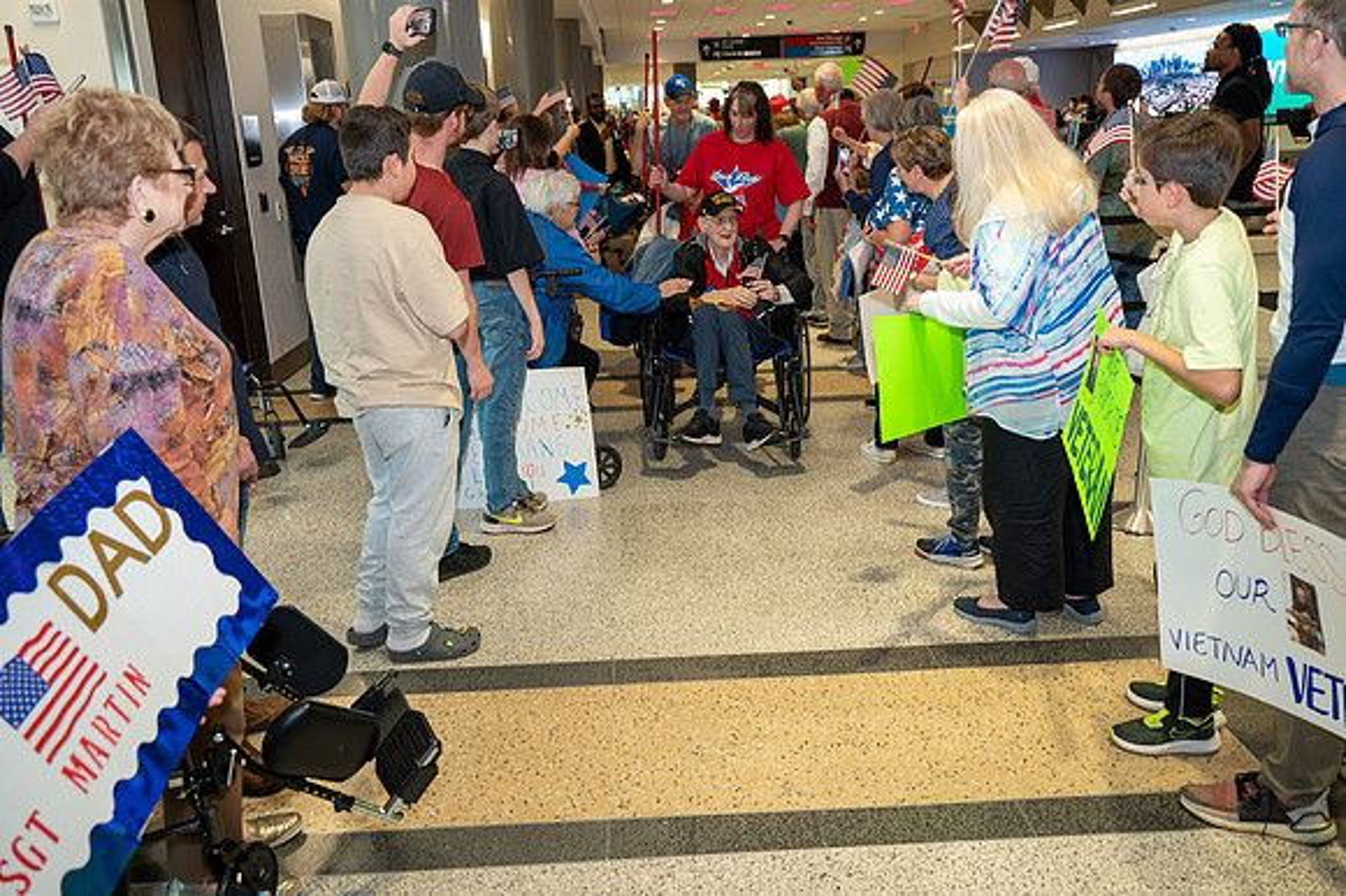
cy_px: 448
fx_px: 1102
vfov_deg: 44.2
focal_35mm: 30
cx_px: 673
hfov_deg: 62.8
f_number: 4.5
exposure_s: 1/40
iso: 1400
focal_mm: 29.5
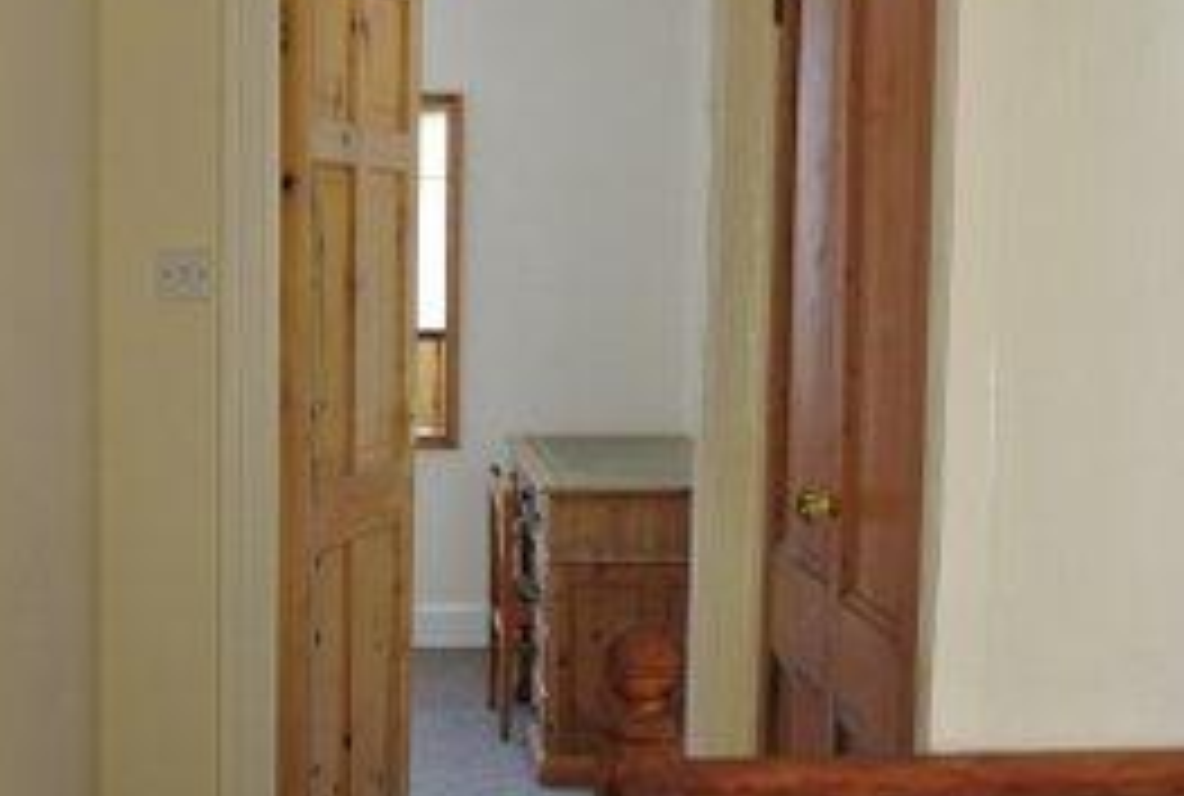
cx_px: 410
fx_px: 2045
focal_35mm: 62
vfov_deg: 22.0
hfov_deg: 32.1
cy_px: 445
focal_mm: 12.7
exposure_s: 1/30
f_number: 3.8
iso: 400
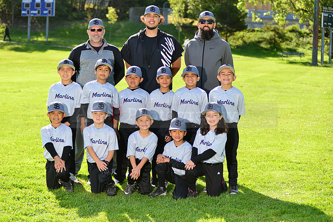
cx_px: 166
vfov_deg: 17.1
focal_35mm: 80
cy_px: 111
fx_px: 740
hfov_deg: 25.4
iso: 100
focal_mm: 80
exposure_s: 1/250
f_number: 5
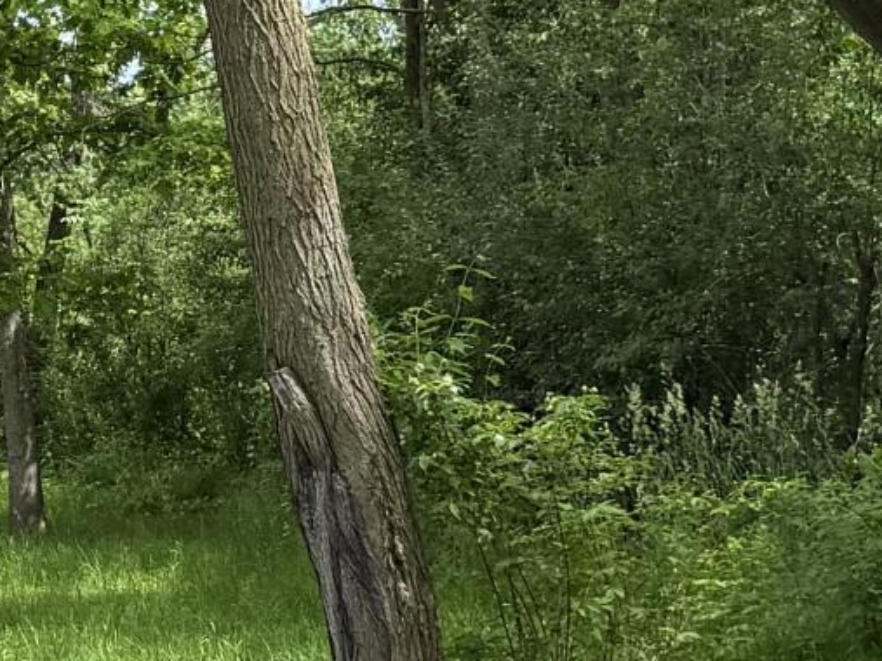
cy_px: 405
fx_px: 3617
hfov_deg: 13.0
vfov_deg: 10.4
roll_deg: +1.6
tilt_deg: +0.5
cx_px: -504
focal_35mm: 142
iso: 100
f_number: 1.78
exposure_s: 1/1122
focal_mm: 6.76
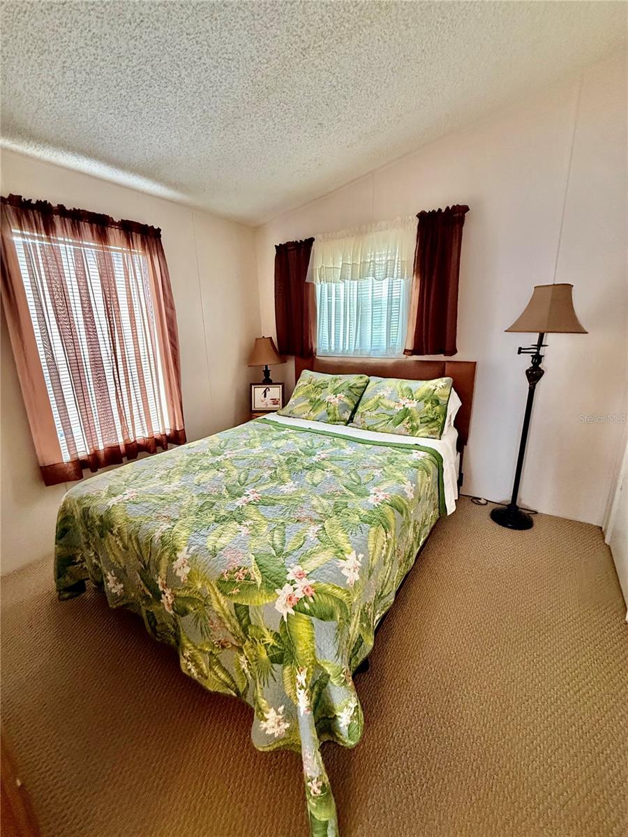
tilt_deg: -14.9
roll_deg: +1.7
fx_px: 339
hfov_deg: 85.7
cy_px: 418
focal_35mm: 14
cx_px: 314
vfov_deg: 102.1
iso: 500
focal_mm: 2.22
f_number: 2.2
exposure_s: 1/60
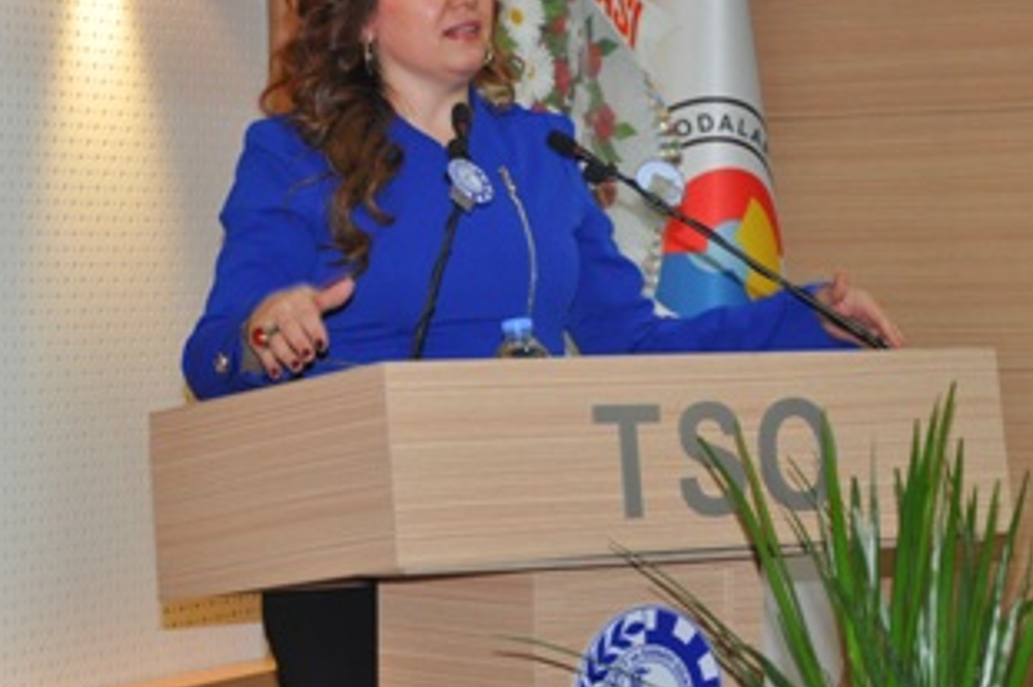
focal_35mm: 134
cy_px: 196
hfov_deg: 15.3
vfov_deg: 10.2
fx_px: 3843
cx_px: 581
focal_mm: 62
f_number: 5.3
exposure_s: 1/60
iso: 800
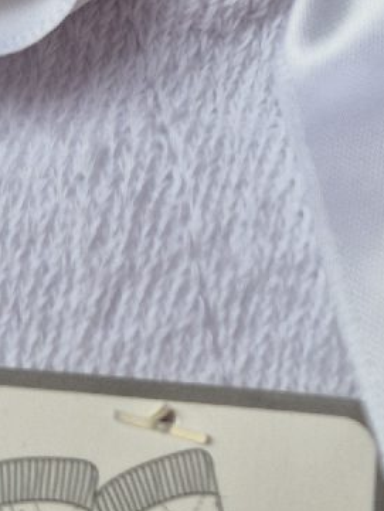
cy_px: 156
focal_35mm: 102
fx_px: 1508
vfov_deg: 19.2
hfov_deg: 14.5
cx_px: 281
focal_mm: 5.4
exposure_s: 1/208
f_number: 1.8
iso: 25
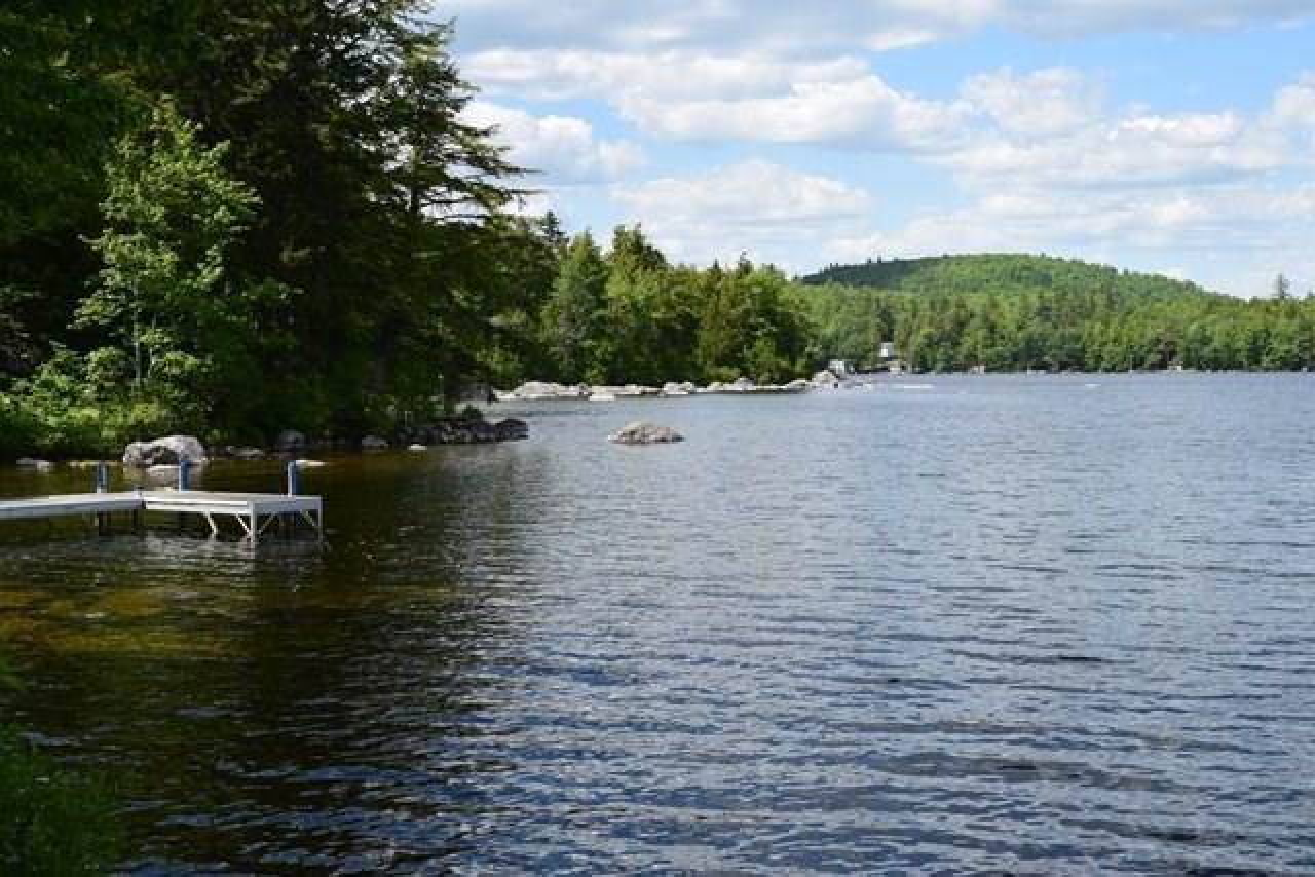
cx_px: 658
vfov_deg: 26.5
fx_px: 1863
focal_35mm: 51
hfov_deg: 38.9
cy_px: 438
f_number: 11
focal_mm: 34
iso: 400
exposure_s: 1/500
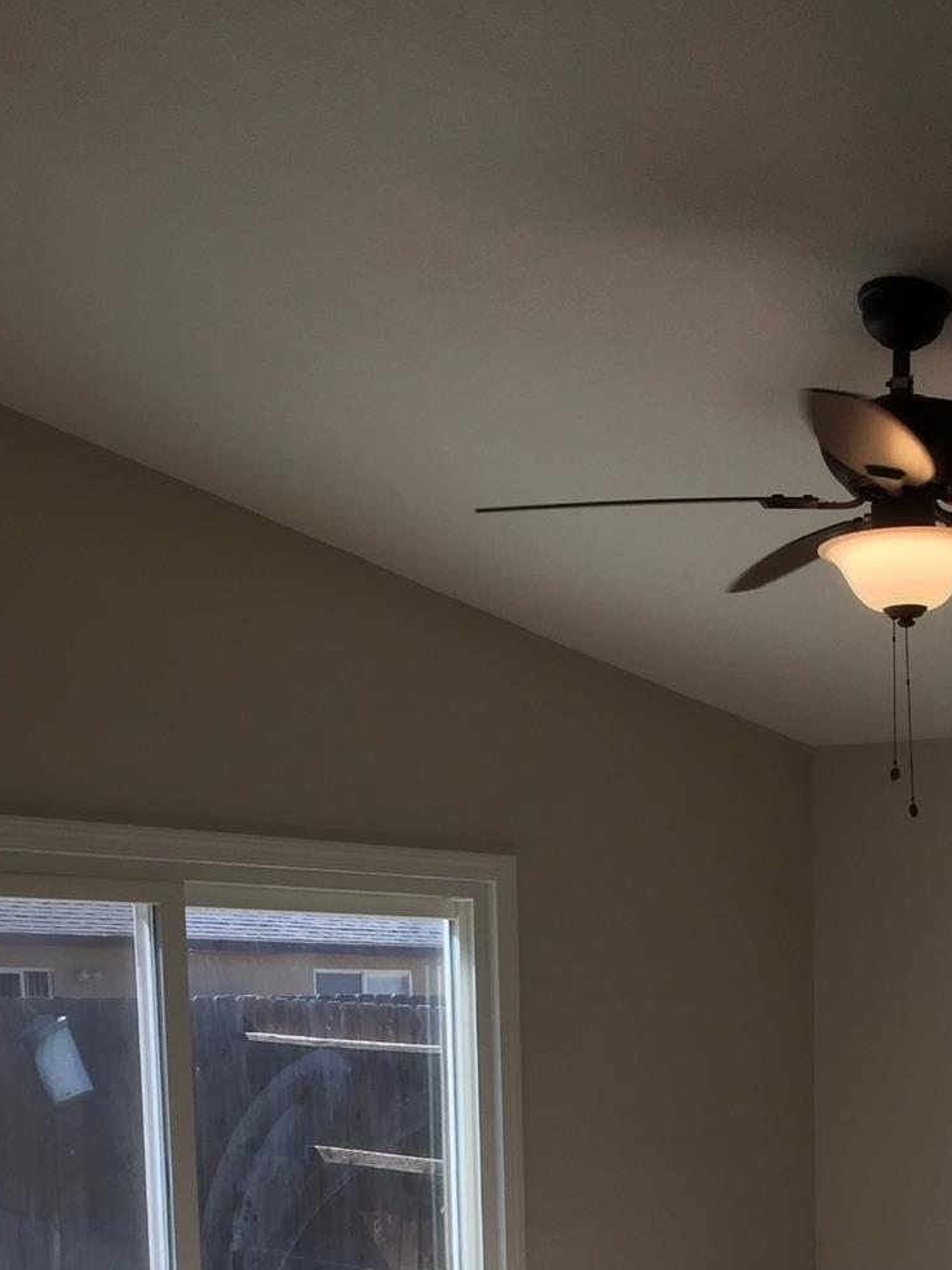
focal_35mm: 59
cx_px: 890
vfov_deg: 30.4
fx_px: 2164
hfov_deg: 24.0
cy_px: 1270
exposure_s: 1/455
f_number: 2.2
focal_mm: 4.15
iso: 32
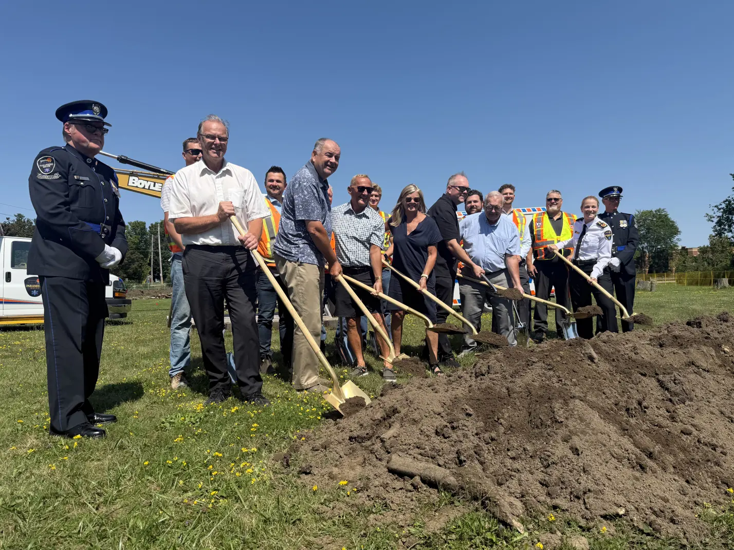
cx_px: 367
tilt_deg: -0.1
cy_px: 275
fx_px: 509
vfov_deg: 56.8
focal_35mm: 24
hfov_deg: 71.6
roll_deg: +0.8
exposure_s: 1/5714
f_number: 1.78
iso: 80
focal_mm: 6.76
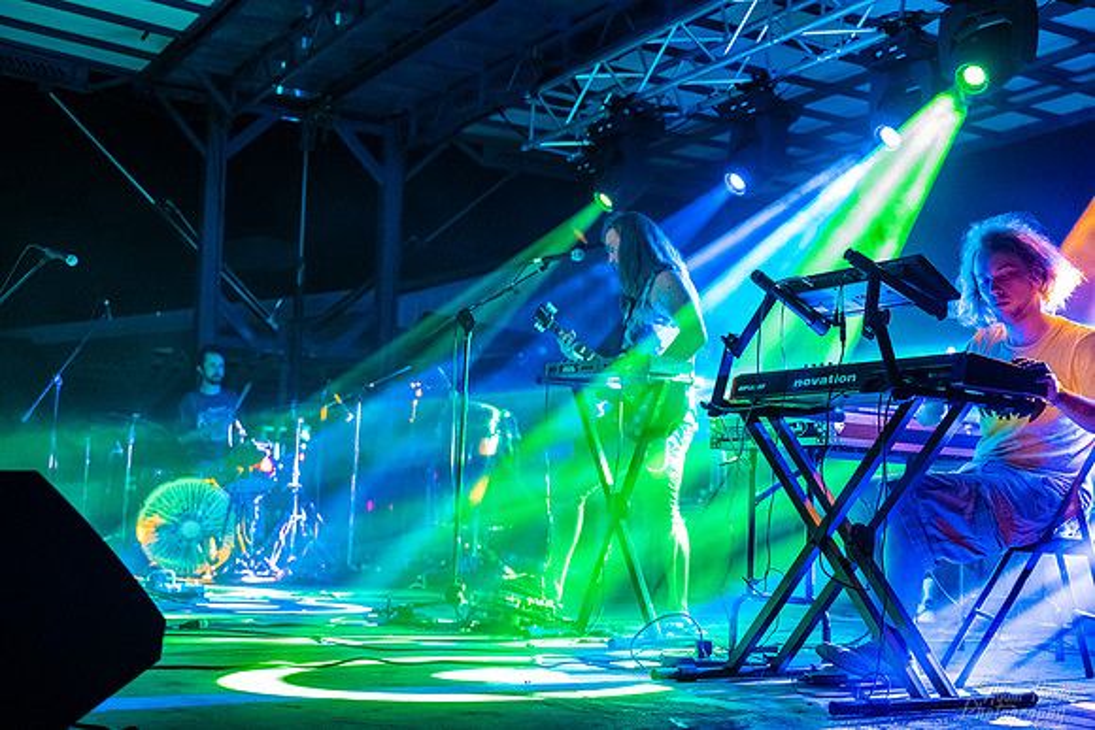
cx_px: 548
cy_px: 365
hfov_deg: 43.6
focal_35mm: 45
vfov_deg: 29.9
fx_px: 1369
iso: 6400
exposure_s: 1/80
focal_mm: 45
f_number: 2.8
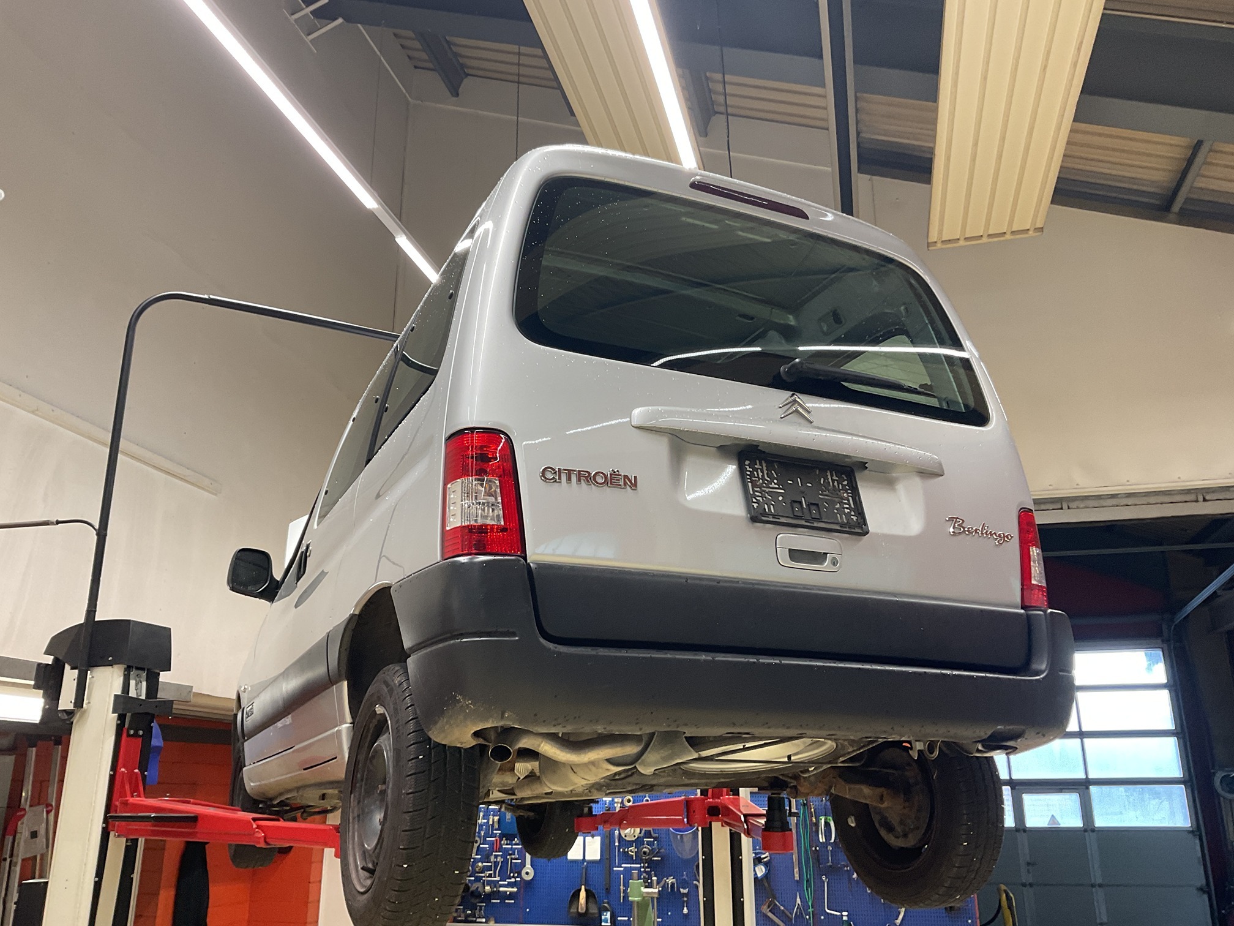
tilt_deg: +17.9
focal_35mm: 29
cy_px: 463
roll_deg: +0.0
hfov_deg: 61.7
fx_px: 1034
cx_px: 617
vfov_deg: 48.2
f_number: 1.8
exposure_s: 1/60
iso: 64
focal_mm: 3
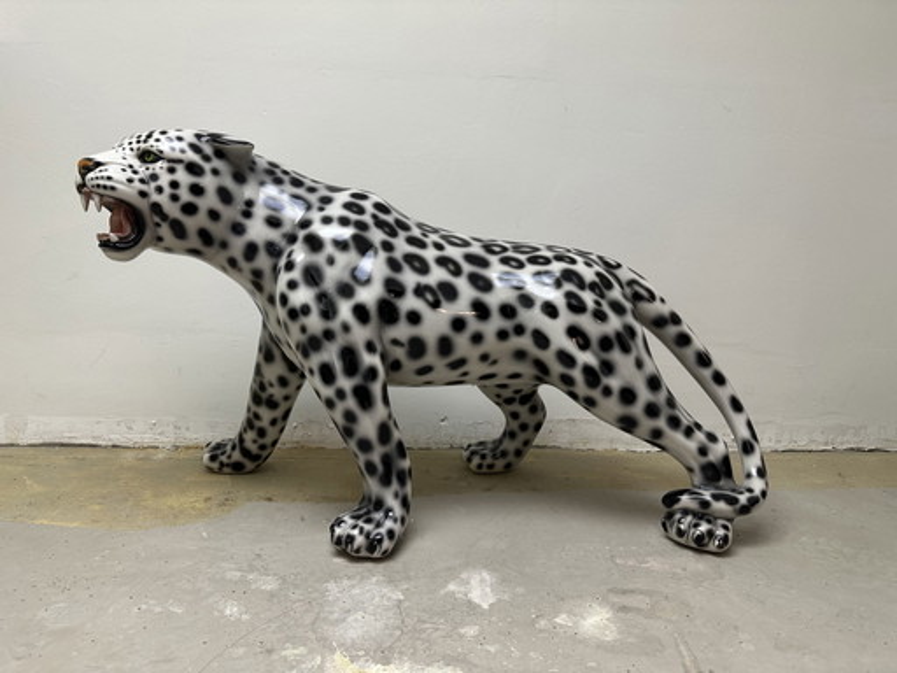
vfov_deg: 56.8
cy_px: 336
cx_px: 448
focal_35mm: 24
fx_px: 622
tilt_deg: -7.4
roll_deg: -1.4
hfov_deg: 71.6
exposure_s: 1/50
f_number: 1.78
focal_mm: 6.86
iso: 160
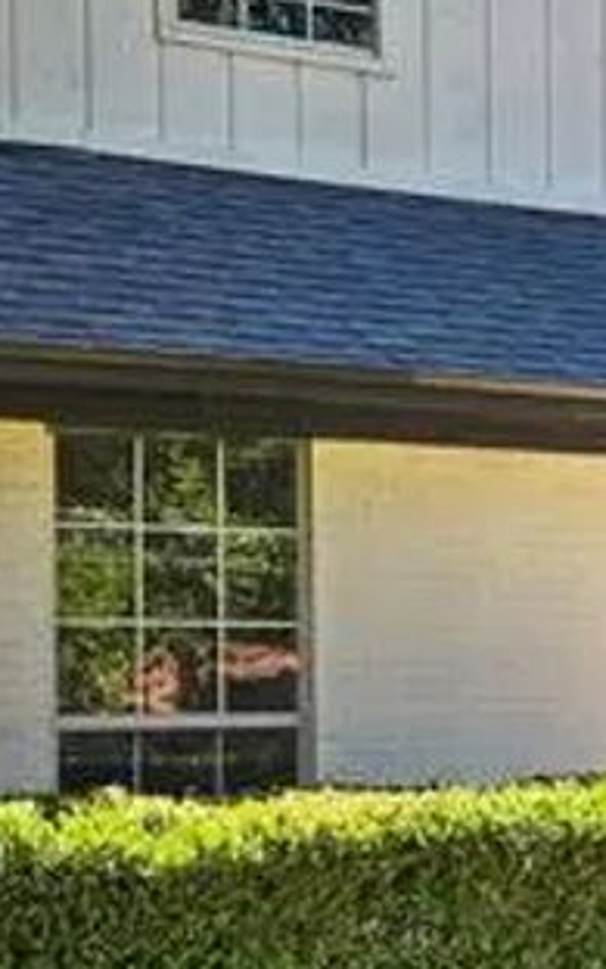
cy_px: 606
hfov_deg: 15.4
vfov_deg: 25.8
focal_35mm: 80
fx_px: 2114
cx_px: 833
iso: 25
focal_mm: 5.4
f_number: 1.8
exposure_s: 1/599
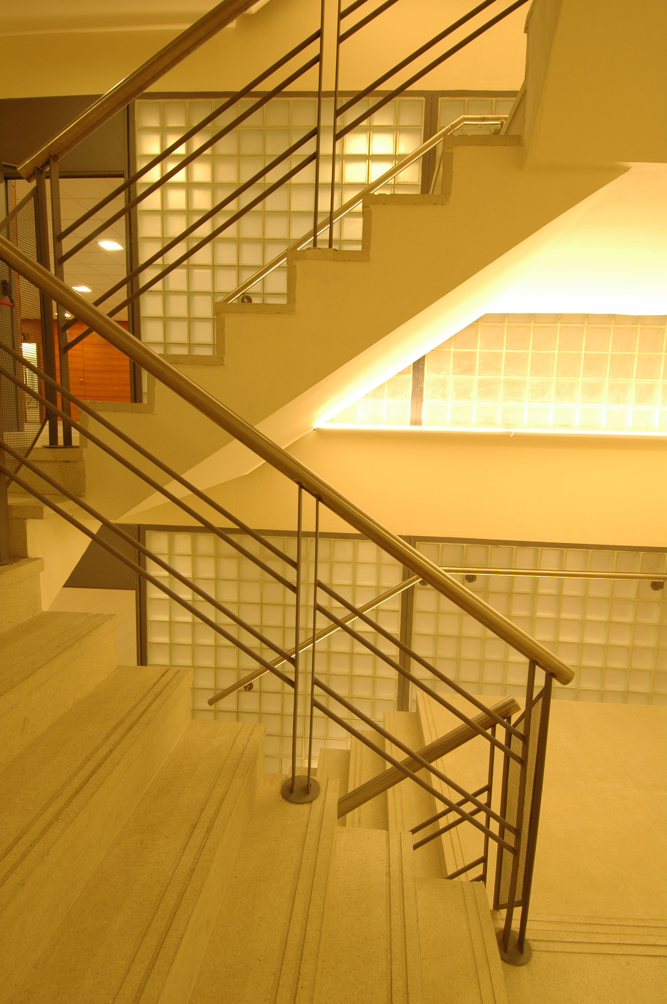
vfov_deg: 90.1
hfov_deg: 67.3
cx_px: 334
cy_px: 502
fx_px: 501
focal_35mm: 18
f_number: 9.5
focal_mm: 12
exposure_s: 1/4
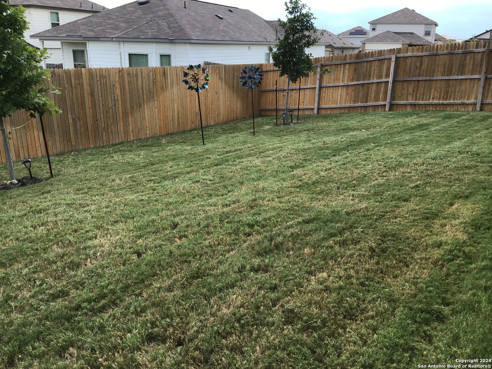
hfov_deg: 58.4
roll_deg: -1.4
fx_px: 441
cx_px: 246
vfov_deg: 45.4
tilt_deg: -19.3
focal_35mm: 31
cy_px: 184
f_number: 2.4
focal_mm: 3.3
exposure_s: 1/409
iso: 25
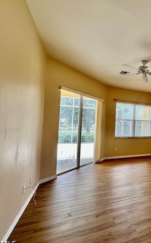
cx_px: 146
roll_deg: -1.5
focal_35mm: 21
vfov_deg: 82.3
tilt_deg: +2.5
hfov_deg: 48.7
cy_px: 120
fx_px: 138
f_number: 2.2
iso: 64
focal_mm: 2.22
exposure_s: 1/120
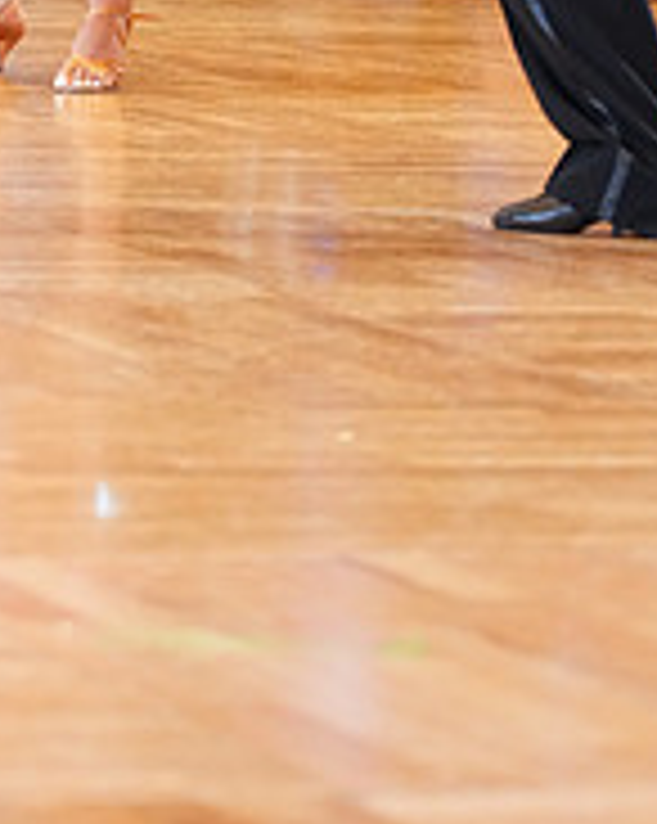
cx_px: 295
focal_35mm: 313
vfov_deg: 6.1
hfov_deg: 4.9
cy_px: -266
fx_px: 7620
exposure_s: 1/200
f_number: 4
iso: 2500
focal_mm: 105
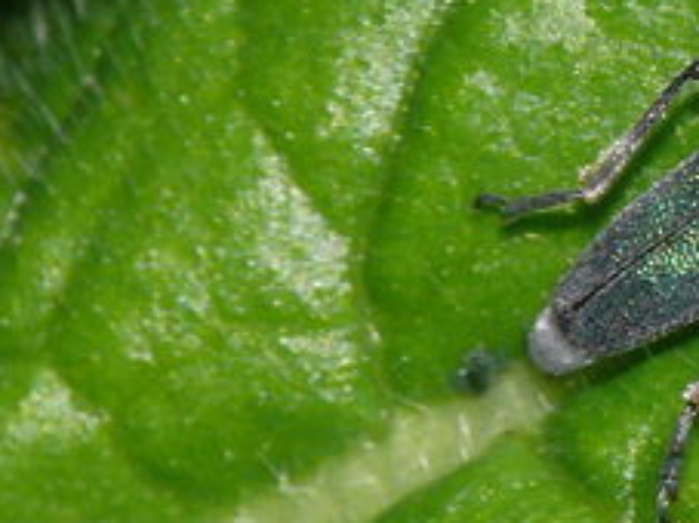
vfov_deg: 1.6
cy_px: -62
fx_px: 19133
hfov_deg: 2.1
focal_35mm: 948
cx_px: 1153
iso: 200
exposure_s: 1/250
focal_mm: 53.2
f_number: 11
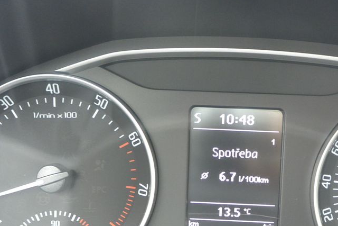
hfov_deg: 40.7
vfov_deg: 27.6
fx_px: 451
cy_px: 176
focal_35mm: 48
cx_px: 219
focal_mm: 11.4
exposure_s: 1/40
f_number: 3.5
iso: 800
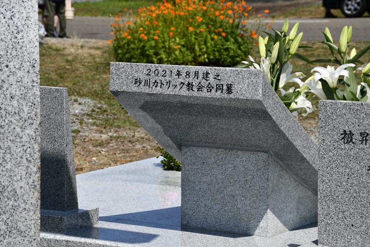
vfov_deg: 10.8
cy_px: 124
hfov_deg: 16.1
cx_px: 185
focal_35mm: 127
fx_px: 1305
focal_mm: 85
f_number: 10
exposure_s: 1/400
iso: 100
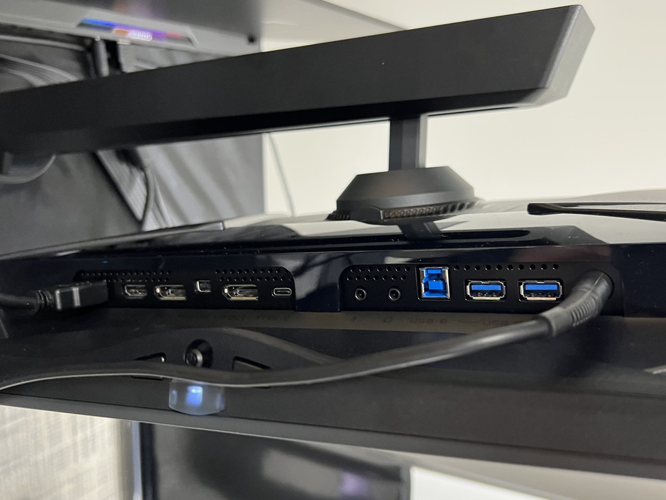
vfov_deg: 53.1
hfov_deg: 67.3
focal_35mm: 26
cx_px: 333
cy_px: 250
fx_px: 500
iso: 200
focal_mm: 5.7
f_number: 1.5
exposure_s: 1/60
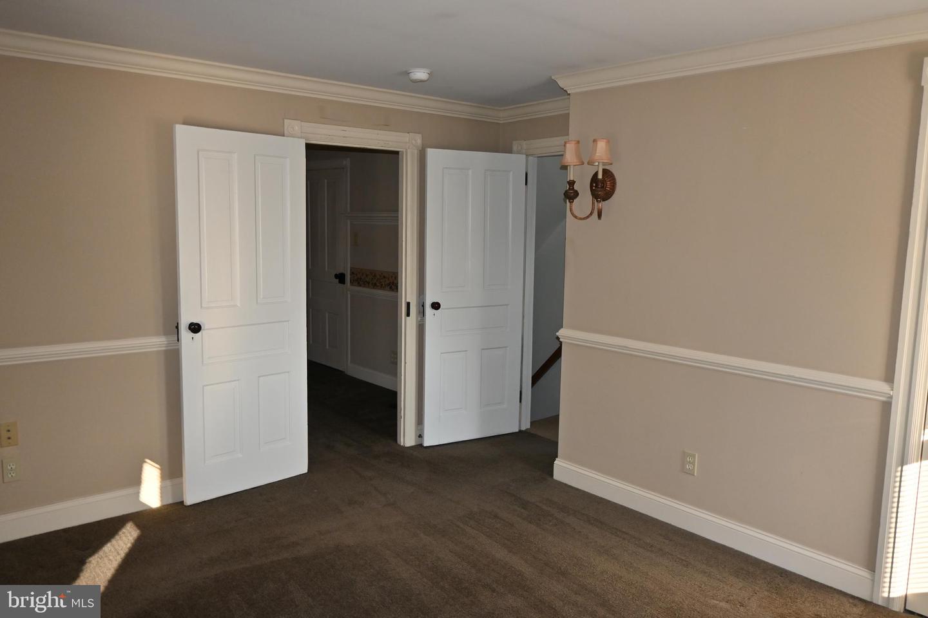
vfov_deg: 46.8
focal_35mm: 28
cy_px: 309
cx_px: 464
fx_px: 715
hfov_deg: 65.9
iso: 400
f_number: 3.8
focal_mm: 18.5
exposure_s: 1/80
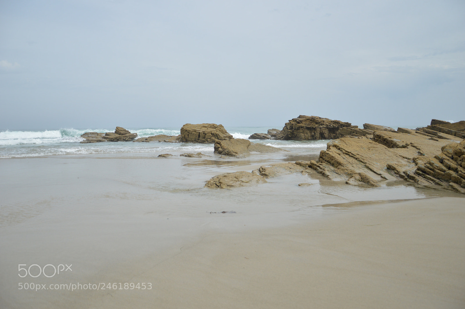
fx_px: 348
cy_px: 154
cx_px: 232
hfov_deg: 67.4
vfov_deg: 47.9
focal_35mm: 27
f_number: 3.5
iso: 200
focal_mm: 18
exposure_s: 1/2500
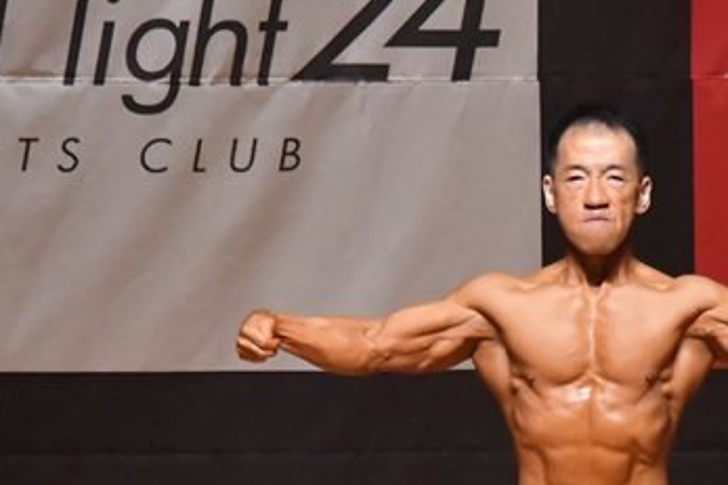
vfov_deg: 2.2
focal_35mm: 636
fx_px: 12855
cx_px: 547
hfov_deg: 3.2
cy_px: 527
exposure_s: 1/400
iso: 10000
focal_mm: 190
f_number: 5.6
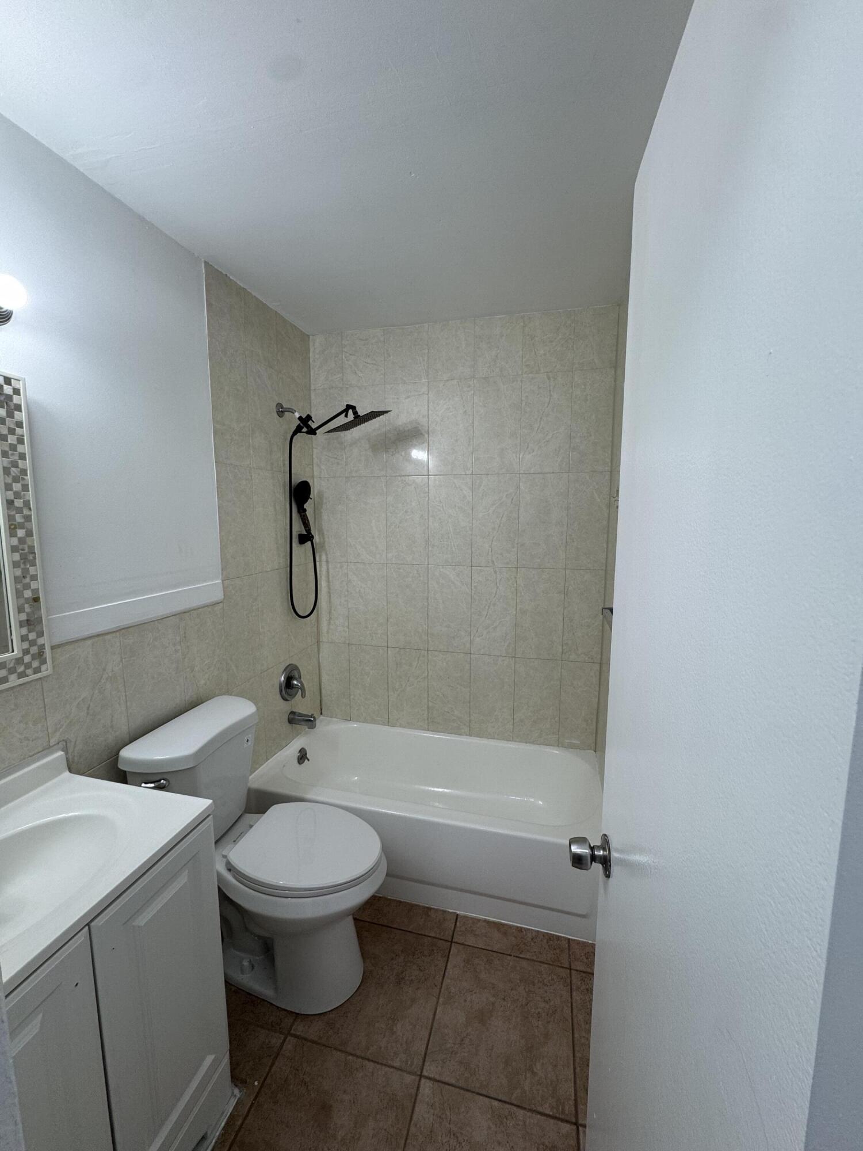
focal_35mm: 14
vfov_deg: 102.1
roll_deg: -0.1
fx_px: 465
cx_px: 432
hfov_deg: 85.7
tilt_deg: -7.8
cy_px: 576
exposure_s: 1/120
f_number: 2.2
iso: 100
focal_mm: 2.22
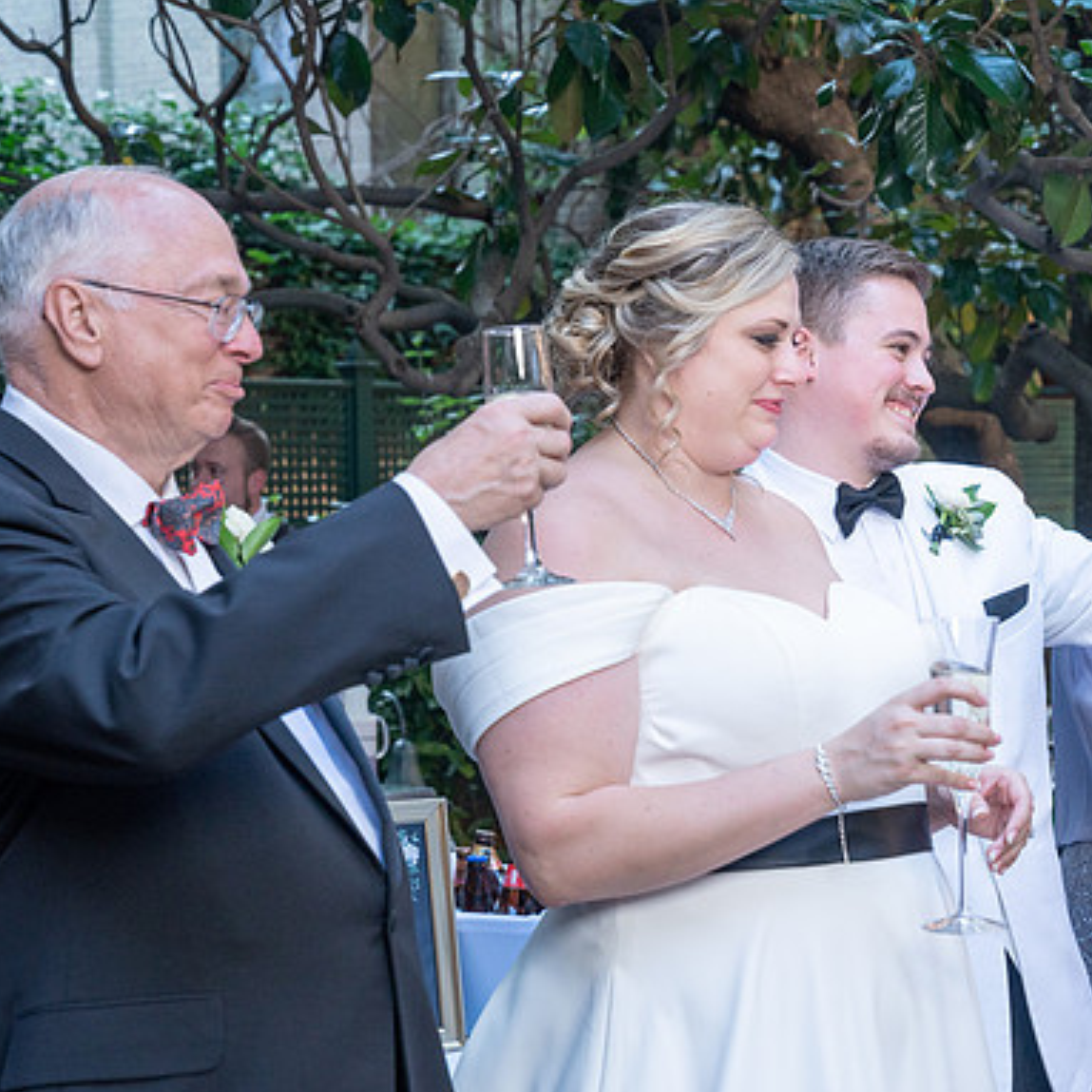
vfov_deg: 21.9
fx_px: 2820
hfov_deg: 21.9
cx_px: 679
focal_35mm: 79
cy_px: 579
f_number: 5.6
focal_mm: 58
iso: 1250
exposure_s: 1/250
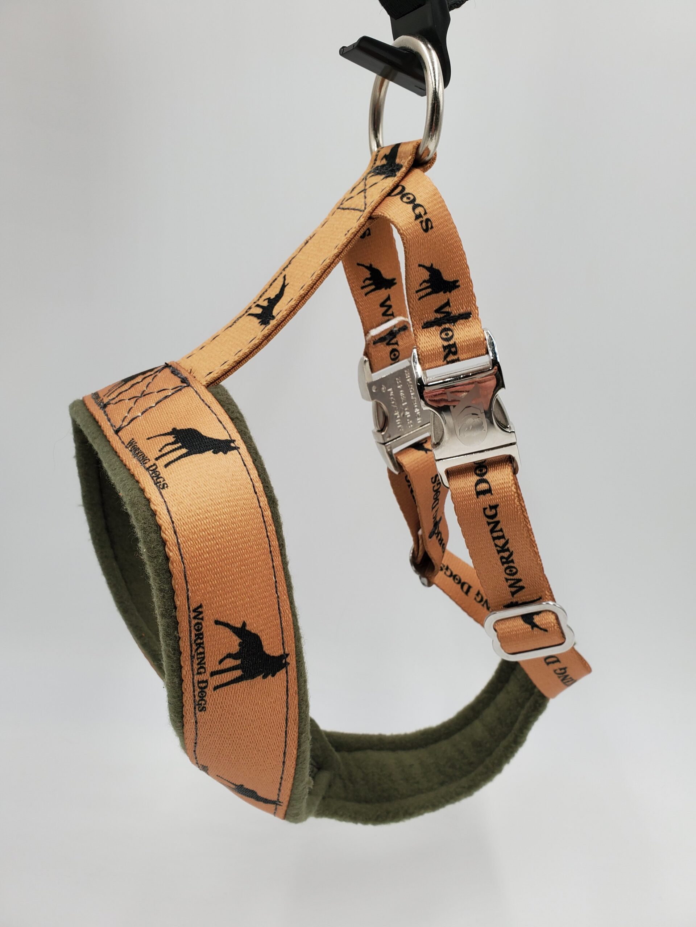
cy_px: 464
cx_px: 348
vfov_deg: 67.3
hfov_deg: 53.1
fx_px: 697
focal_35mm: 26
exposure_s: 1/118
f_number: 2.4
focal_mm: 4.3
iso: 50
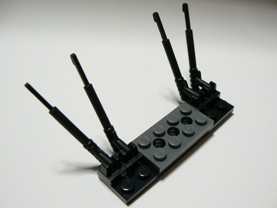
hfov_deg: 51.4
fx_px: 288
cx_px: 138
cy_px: 104
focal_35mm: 36
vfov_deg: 39.7
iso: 150
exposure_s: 1/15
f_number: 2.8
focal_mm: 6
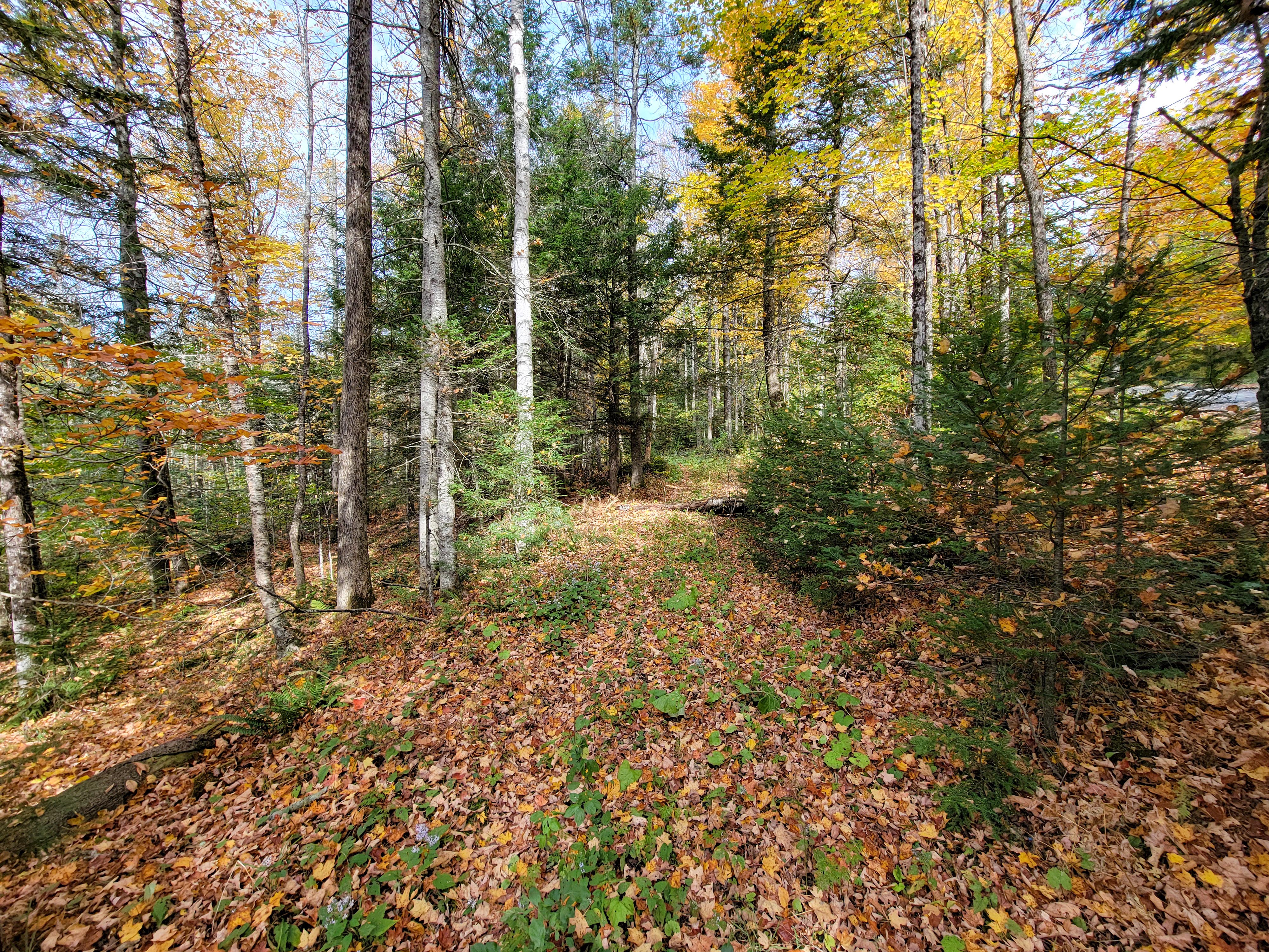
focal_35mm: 13
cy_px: 476
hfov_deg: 106.2
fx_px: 477
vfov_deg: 89.9
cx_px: 634
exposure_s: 1/290
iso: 50
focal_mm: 2.2
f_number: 2.2
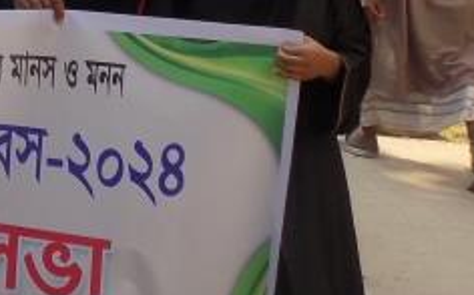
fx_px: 1368
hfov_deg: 17.7
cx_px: -233
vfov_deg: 12.0
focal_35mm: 106
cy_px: -66
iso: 80
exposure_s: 1/320
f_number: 3.1
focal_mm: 4
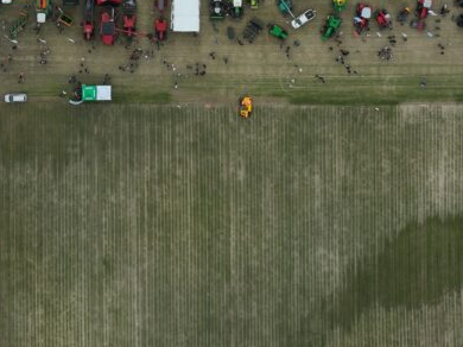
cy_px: 7
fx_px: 842
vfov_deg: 22.4
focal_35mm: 63
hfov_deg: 30.4
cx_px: 141
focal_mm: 12.29
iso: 110
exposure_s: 1/1250
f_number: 2.8
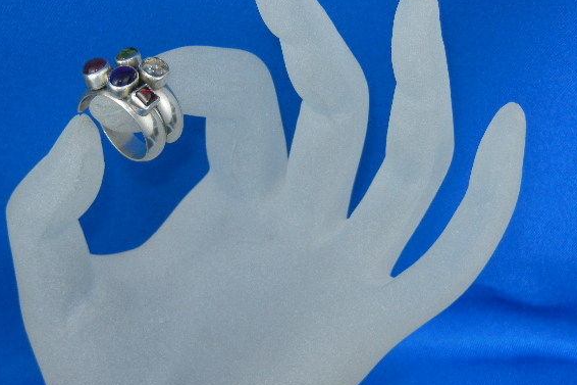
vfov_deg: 17.0
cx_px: 256
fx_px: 1282
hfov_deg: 25.4
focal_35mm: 80
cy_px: 169
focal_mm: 12.2
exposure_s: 1/30
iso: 343
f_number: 4.1
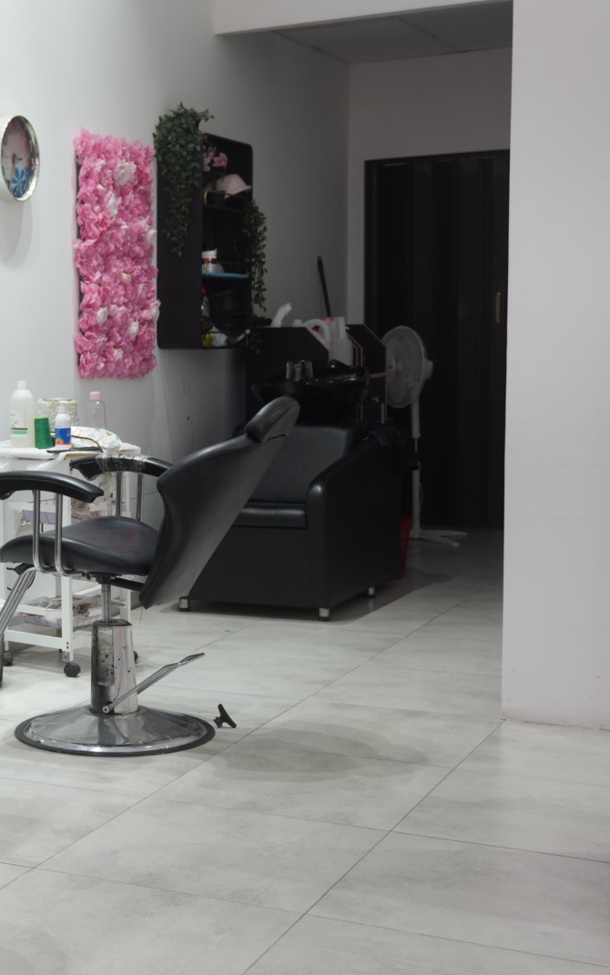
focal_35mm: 60
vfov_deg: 34.0
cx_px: -71
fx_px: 1595
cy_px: 485
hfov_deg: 20.6
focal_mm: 26
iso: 250
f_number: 4.5
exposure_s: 1/160
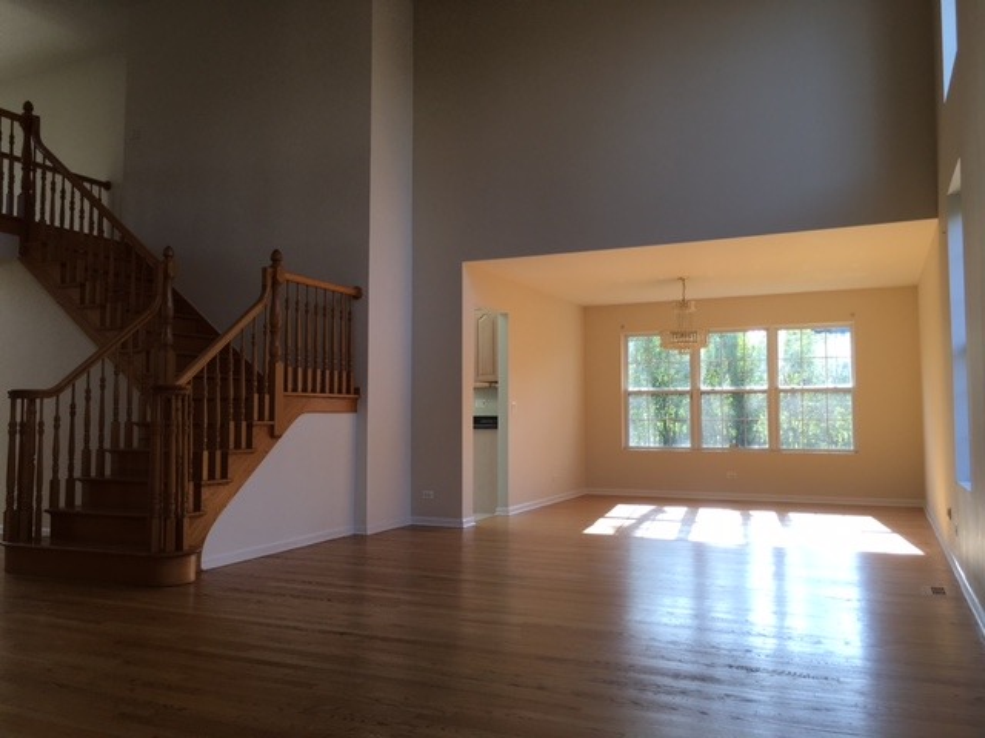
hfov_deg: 61.7
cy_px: 369
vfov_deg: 48.2
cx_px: 492
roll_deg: +0.7
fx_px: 825
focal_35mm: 29
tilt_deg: +4.3
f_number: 2.2
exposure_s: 1/60
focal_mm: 4.15
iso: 25
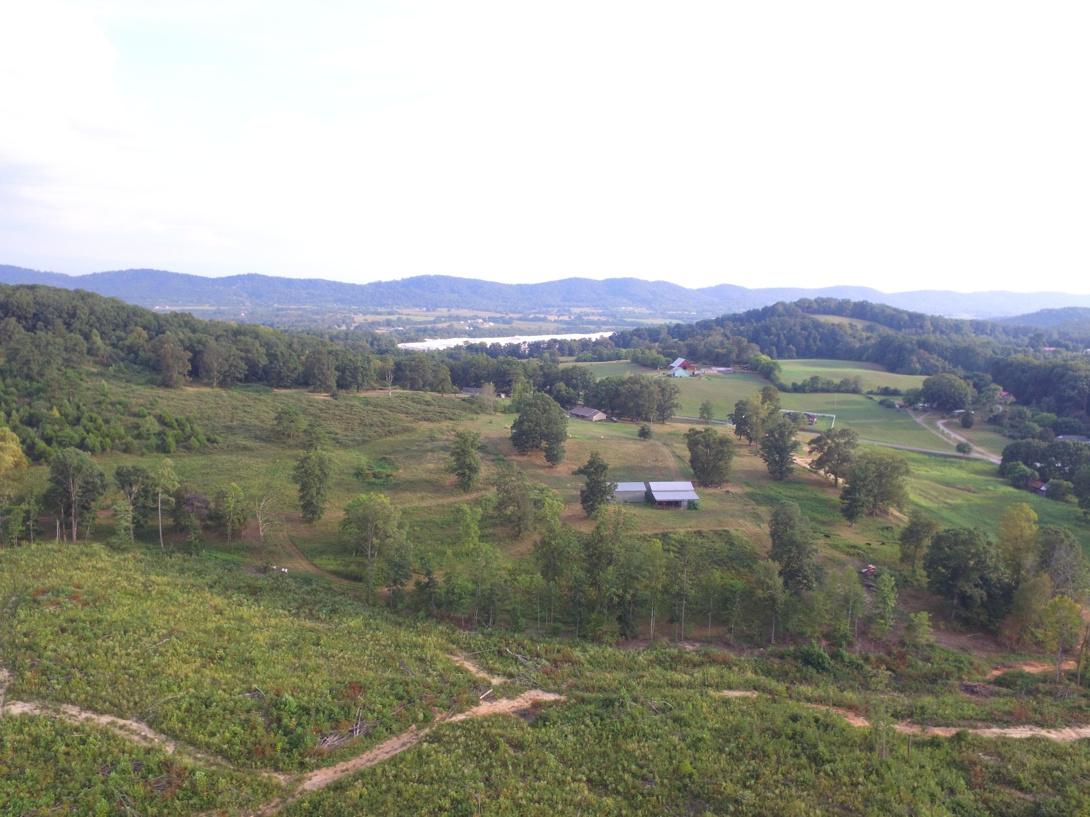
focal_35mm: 20
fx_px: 630
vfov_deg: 66.0
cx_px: 545
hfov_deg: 81.7
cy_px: 408
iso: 100
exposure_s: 1/208
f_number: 2.8
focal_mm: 3.61
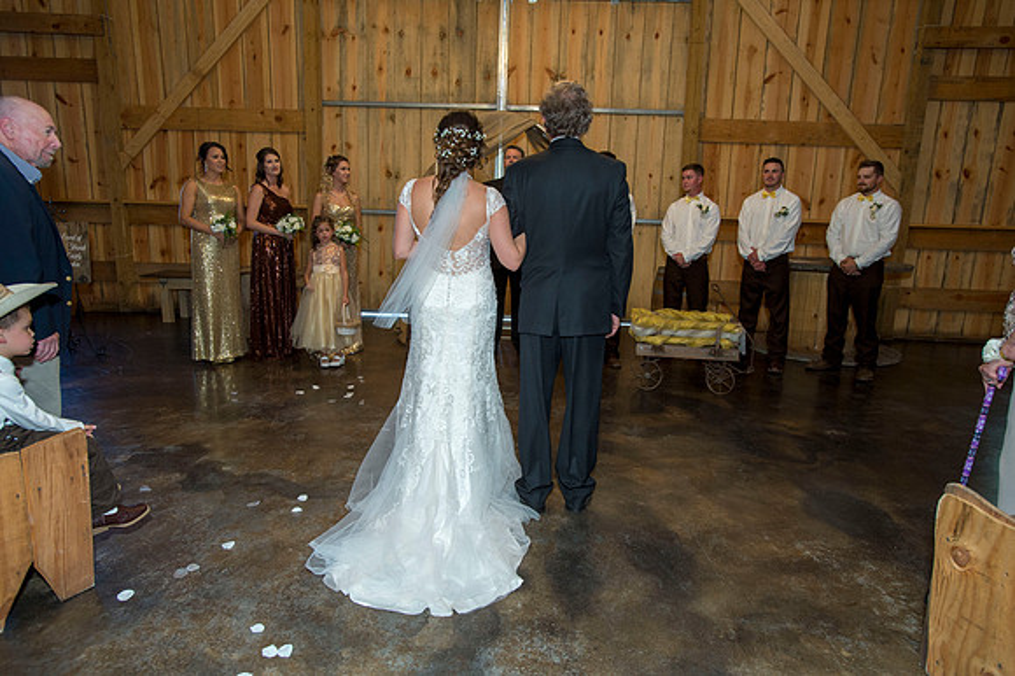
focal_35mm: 24
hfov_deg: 73.8
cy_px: 338
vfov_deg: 53.1
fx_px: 676
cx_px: 508
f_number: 5
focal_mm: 24
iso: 1600
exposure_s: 1/125
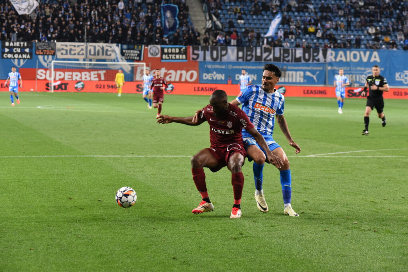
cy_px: 136
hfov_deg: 16.8
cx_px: 204
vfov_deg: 11.3
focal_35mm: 122
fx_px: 1383
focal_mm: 122
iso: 6400
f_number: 7.1
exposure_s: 1/800
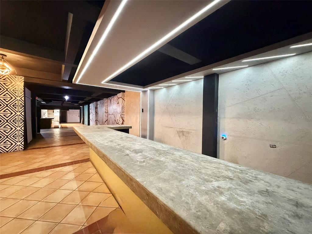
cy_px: 117
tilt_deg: -0.5
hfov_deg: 102.1
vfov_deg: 85.7
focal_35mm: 14
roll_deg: -0.5
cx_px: 156
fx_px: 126
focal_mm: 2.22
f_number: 2.2
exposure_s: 1/51
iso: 1250
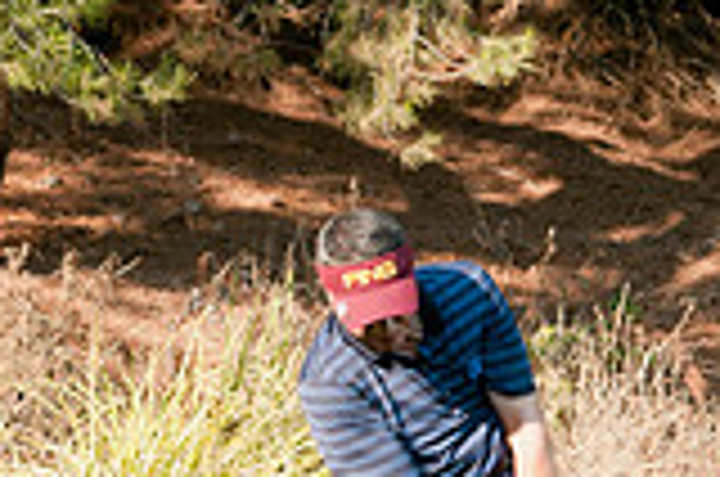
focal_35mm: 207
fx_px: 4132
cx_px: 418
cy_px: 344
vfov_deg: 6.6
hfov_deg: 10.0
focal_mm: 38
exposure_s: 1/200
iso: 250
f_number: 5
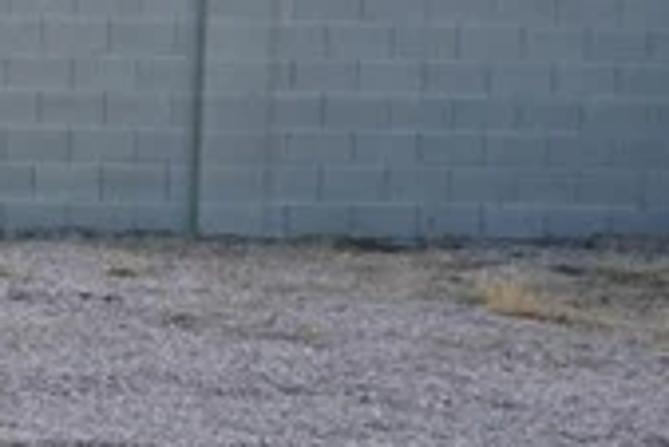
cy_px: 18
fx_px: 2418
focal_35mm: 130
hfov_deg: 11.1
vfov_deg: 10.5
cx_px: -1255
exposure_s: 1/60
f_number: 9
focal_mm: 21.5
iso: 100
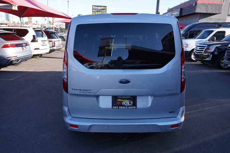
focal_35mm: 28
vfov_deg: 45.6
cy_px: 76
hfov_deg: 64.6
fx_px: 182
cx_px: 115
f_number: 6.3
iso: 100
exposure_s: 1/100
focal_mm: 19
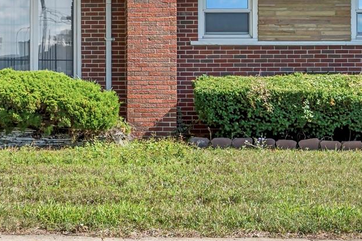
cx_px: 71
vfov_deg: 13.8
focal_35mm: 99
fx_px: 995
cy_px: 77
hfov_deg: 20.4
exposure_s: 1/200
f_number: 8
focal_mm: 31
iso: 500
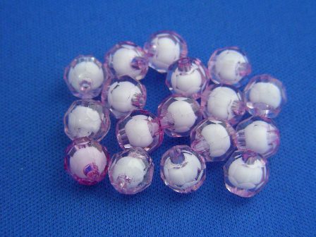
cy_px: 118
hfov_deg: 19.8
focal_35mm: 99
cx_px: 158
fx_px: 904
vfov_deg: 14.9
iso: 200
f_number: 3.5
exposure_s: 1/9.5
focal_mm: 16.5
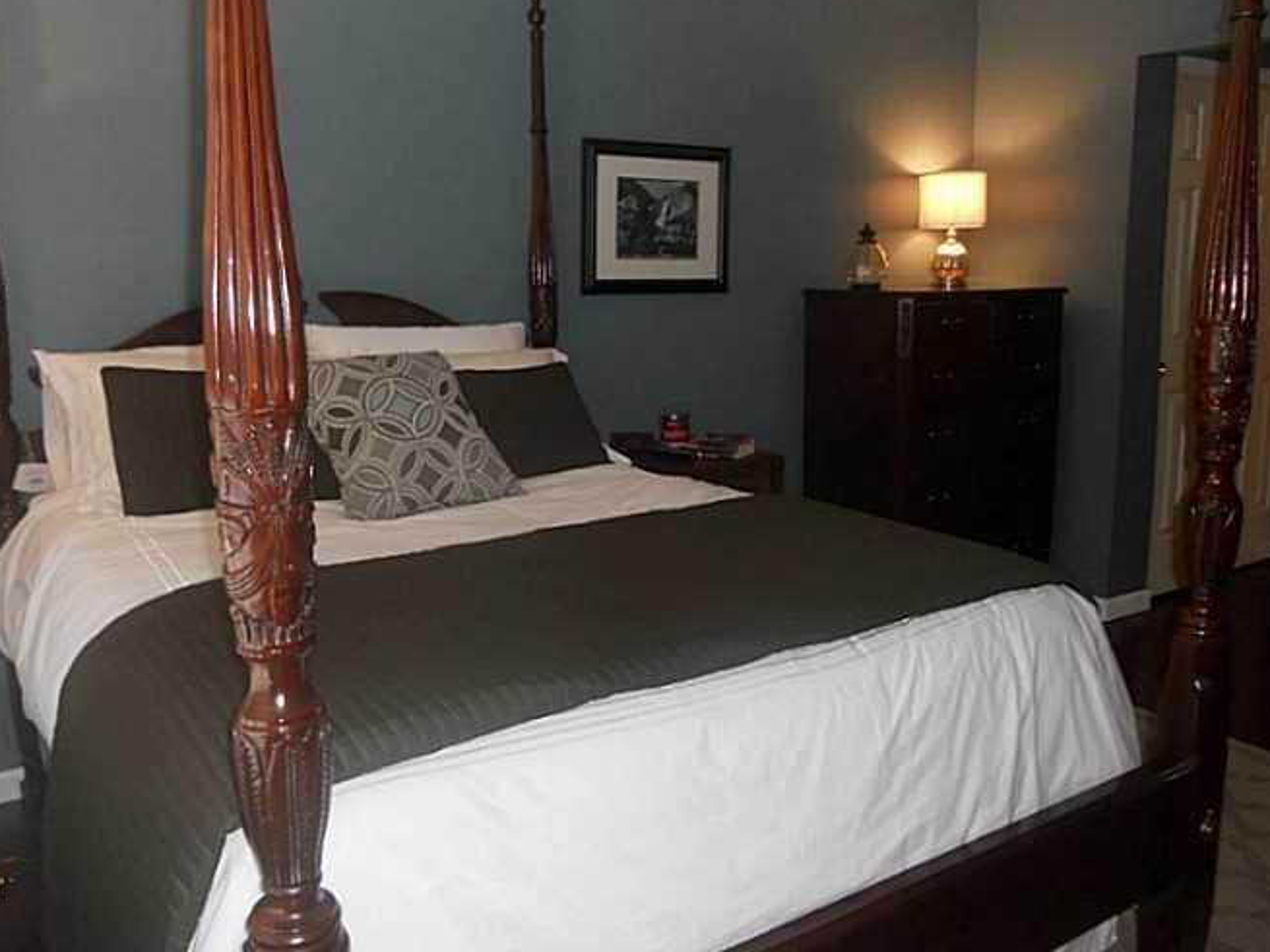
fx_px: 1210
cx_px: 584
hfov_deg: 55.3
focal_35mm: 33
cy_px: 448
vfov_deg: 42.9
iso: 200
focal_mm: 4.9
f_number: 3.2
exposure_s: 1/25
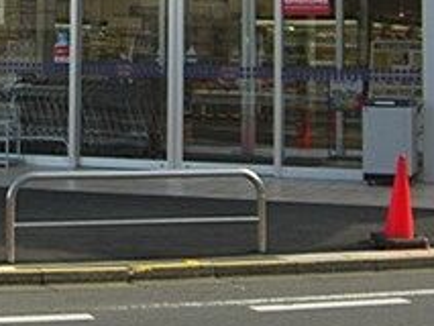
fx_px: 1430
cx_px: 18
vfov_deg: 12.5
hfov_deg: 16.9
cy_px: -118
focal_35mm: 114
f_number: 2.8
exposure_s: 1/400
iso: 80
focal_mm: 7.9
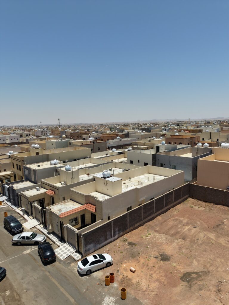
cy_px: 152
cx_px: 114
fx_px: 212
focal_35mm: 24
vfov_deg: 71.6
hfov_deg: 56.8
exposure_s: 1/5000
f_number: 1.8
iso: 100
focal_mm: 8.67
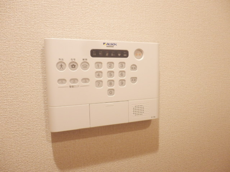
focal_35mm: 24
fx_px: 159
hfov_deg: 71.6
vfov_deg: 56.8
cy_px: 86
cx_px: 115
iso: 400
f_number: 3
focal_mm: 4.2
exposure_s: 1/30
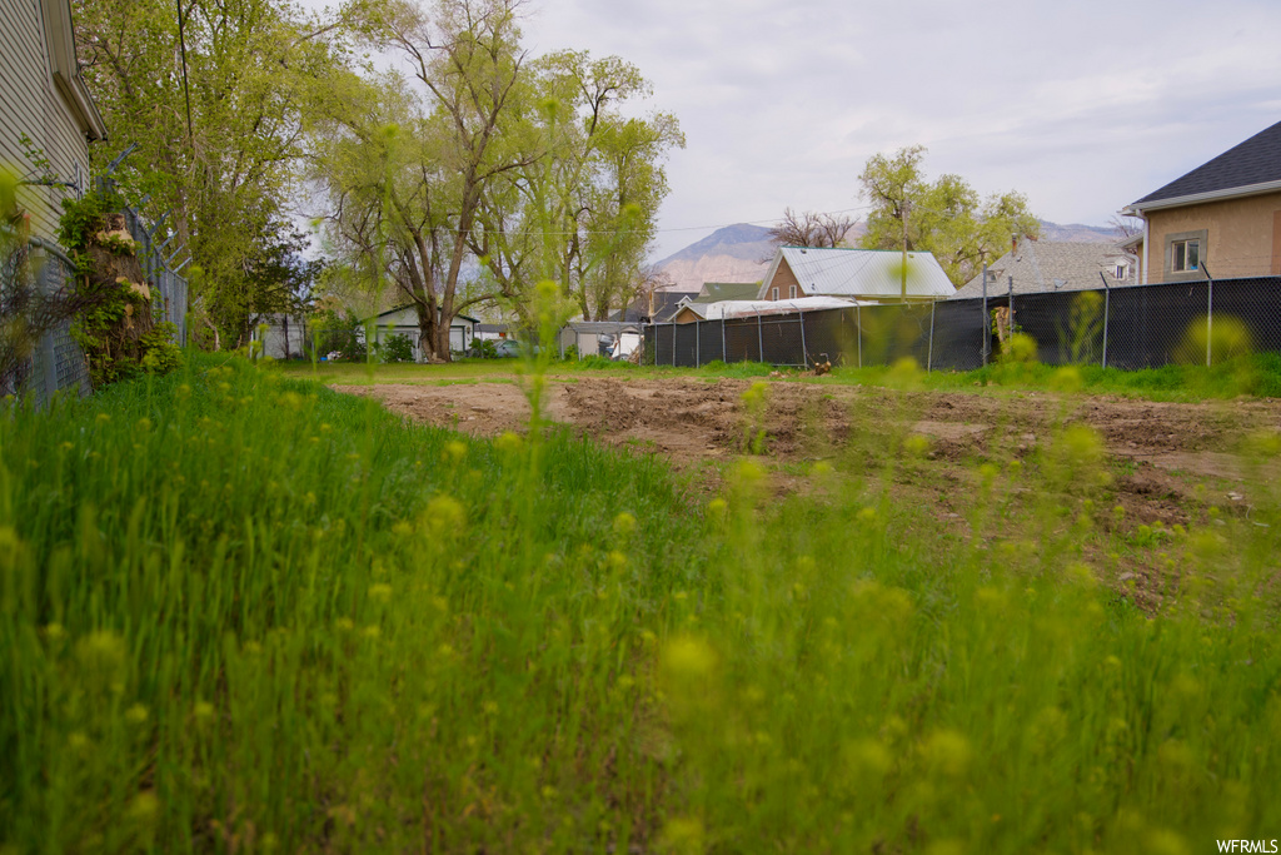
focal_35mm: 28
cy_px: 428
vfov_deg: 46.4
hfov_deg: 65.5
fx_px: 996
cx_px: 640
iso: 100
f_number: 4
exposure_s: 1/640
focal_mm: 28
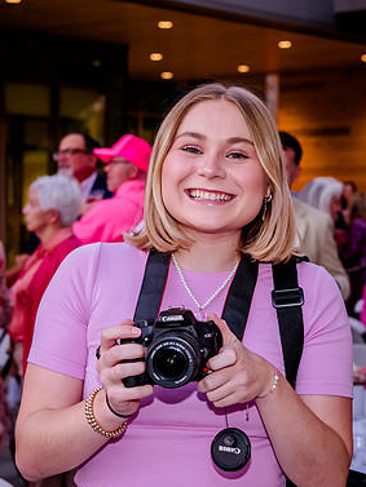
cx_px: 278
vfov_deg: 21.3
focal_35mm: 92
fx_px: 1296
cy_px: 244
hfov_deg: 16.0
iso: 3200
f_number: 5
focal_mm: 50
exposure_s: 1/125
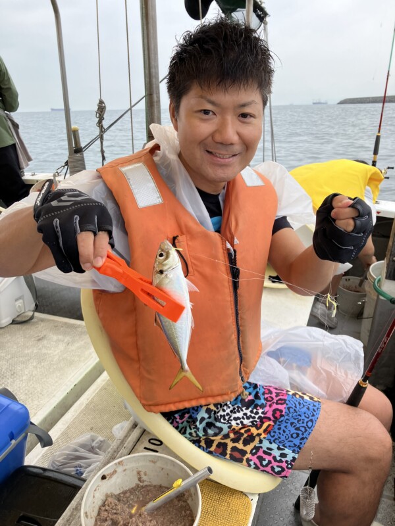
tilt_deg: -18.3
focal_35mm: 28
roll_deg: -0.1
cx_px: 198
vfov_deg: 63.4
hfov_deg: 49.7
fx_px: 426
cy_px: 263
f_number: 1.8
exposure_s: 1/260
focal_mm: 3.99
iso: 25
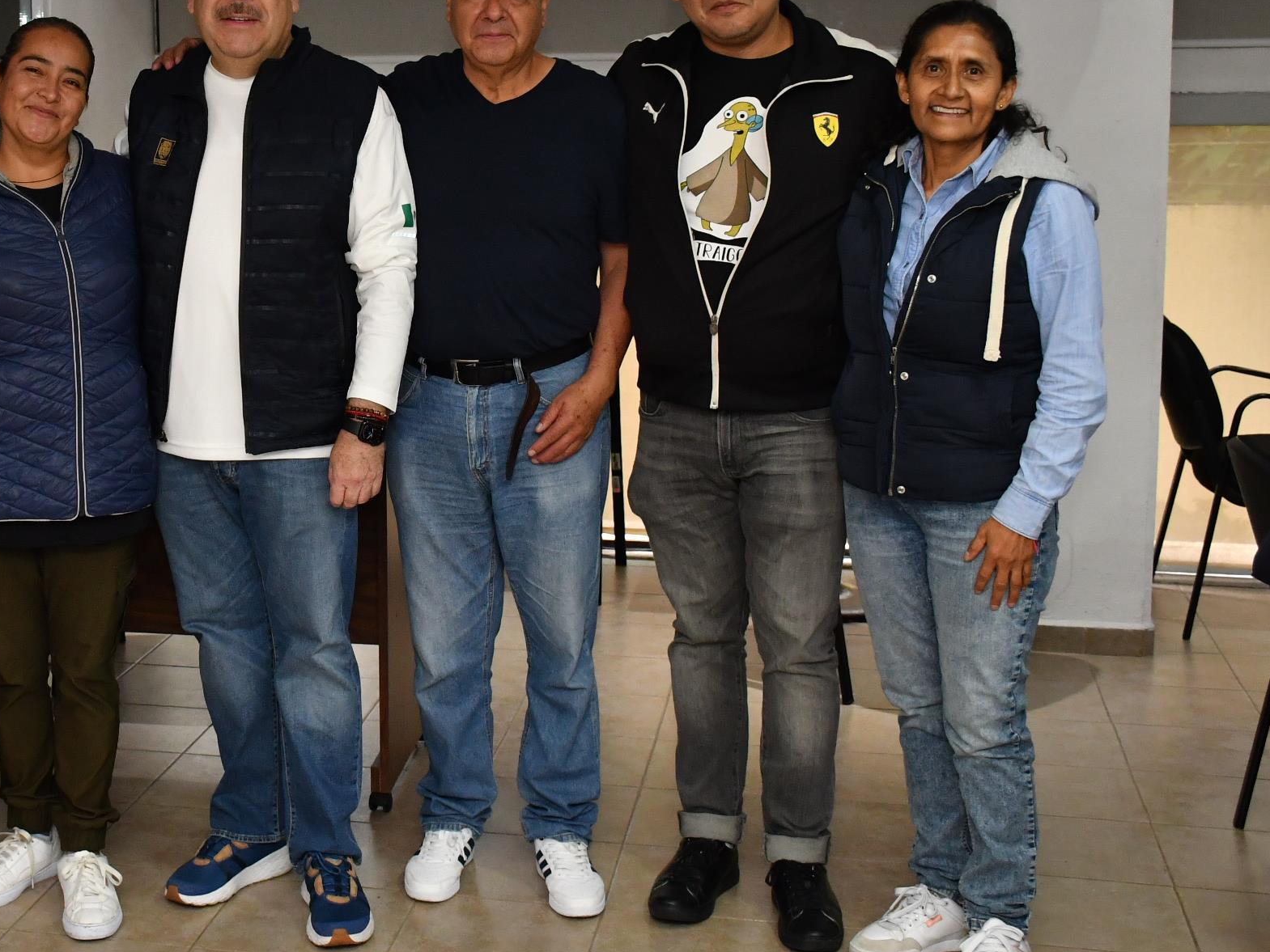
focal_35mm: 58
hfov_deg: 32.6
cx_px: 325
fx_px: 2128
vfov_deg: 25.1
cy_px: 319
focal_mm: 23
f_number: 5.6
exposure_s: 1/100
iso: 1250
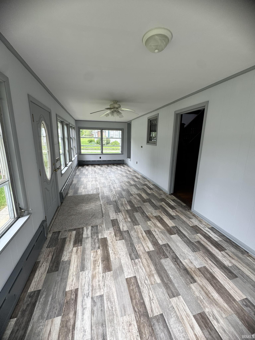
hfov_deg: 85.7
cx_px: 128
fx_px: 138
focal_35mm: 14
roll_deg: -1.4
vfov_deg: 102.1
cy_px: 170
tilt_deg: -12.7
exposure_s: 1/112
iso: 40
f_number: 2.2
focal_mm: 2.22
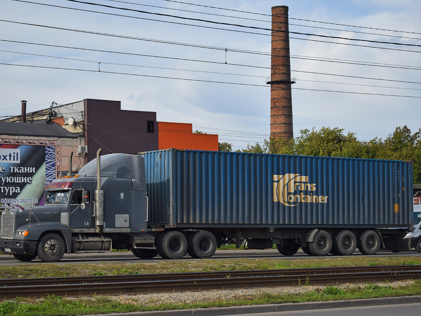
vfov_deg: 19.6
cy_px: 158
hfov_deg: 26.0
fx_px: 912
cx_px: 204
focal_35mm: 75
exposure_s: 1/640
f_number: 5.6
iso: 100
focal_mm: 46
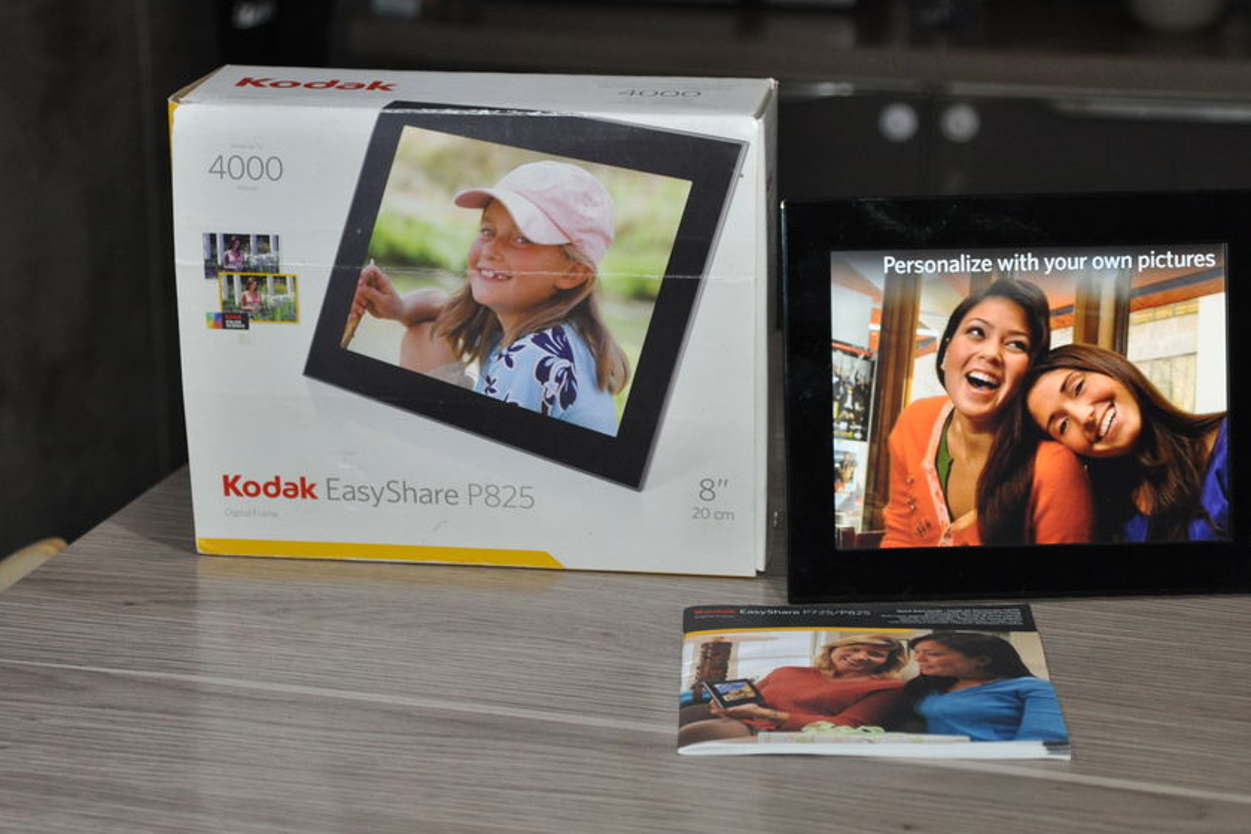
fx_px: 2849
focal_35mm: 82
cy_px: 392
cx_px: 707
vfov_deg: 16.7
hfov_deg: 24.7
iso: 800
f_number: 4.8
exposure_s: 1/60
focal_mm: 46
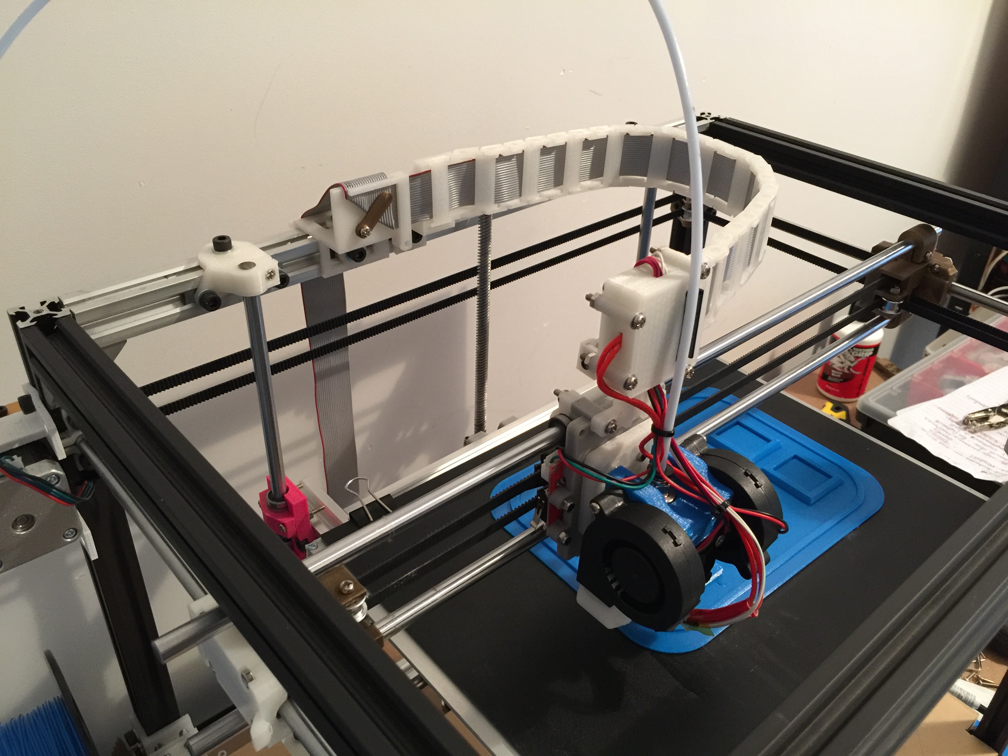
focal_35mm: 29
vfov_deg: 48.2
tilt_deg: -34.3
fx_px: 844
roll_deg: -2.4
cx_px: 504
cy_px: 378
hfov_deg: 61.7
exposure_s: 1/10
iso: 125
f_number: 2.2
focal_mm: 4.15
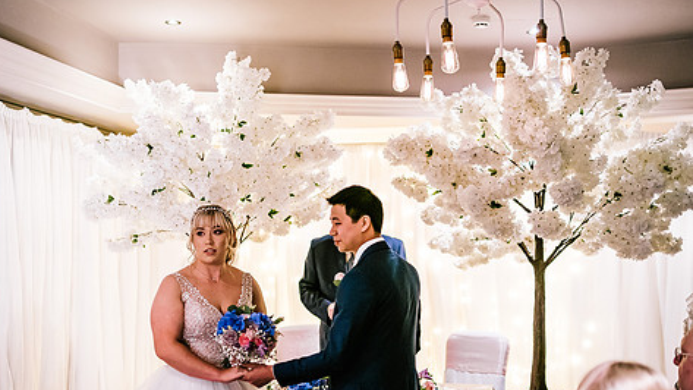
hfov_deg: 45.5
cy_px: 232
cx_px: 334
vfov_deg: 26.5
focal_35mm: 45
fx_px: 827
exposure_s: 1/250
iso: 2000
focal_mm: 35
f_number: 1.4
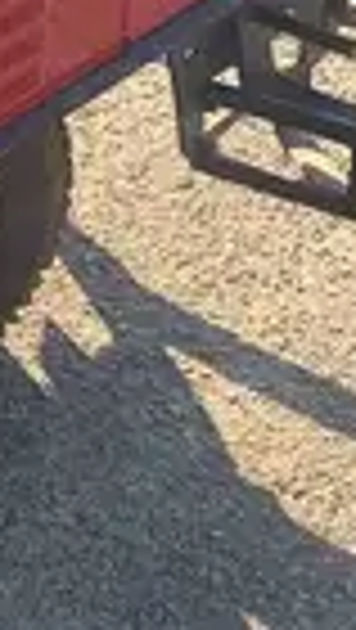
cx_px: -500
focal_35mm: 148
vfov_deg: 14.3
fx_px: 2478
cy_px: 34
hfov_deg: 7.6
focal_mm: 4.25
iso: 25
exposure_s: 1/495
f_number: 1.8
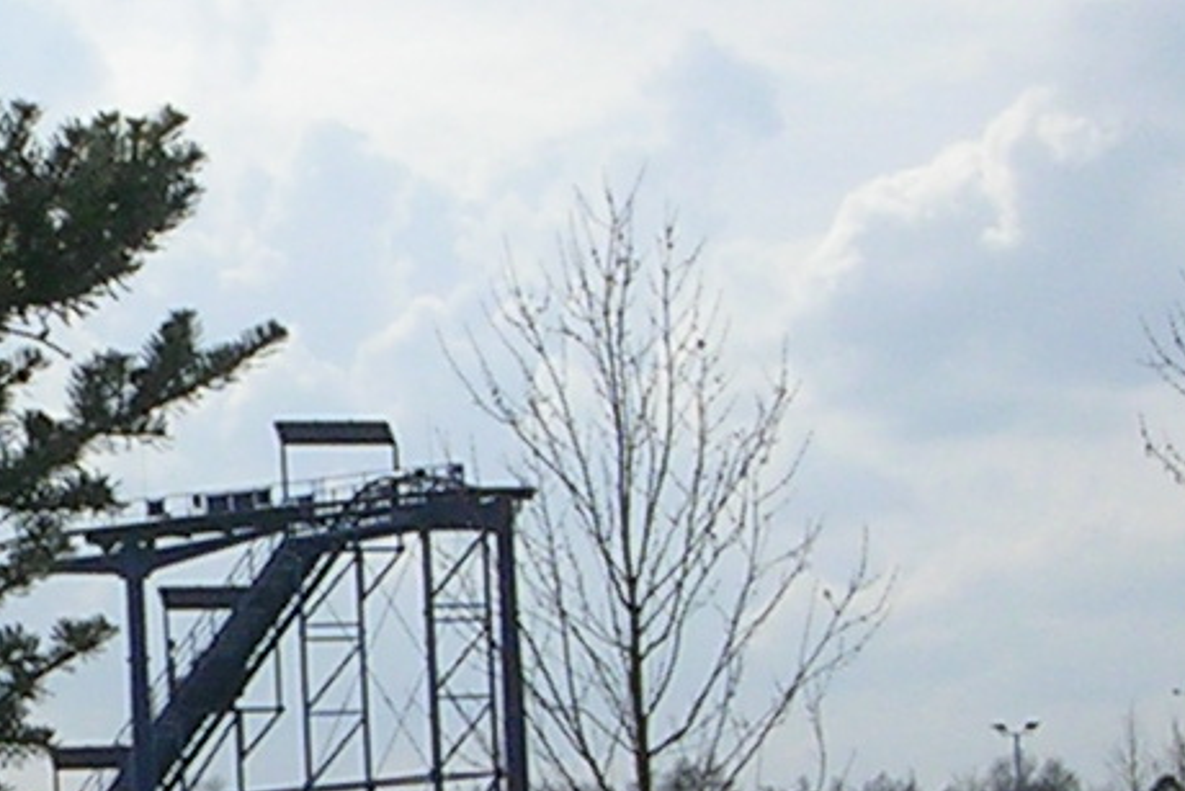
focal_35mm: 176
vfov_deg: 7.8
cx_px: -18
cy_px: 595
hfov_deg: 11.5
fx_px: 5795
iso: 50
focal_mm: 5.8
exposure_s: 1/842
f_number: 5.6
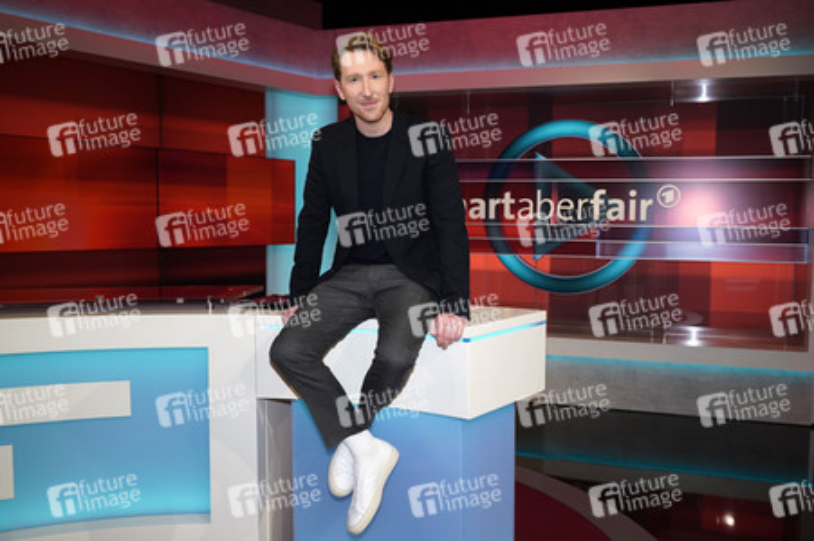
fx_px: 633
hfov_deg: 65.5
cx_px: 407
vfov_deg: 46.3
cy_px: 270
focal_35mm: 28
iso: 1600
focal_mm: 28
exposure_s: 1/125
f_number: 5.6
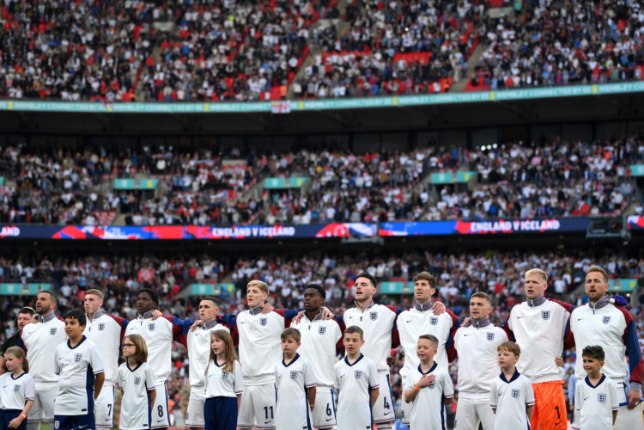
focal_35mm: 102
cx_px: 322
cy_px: 215
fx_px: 1825
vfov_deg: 13.4
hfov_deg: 20.0
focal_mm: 102
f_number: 2.8
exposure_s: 1/2000
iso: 1000
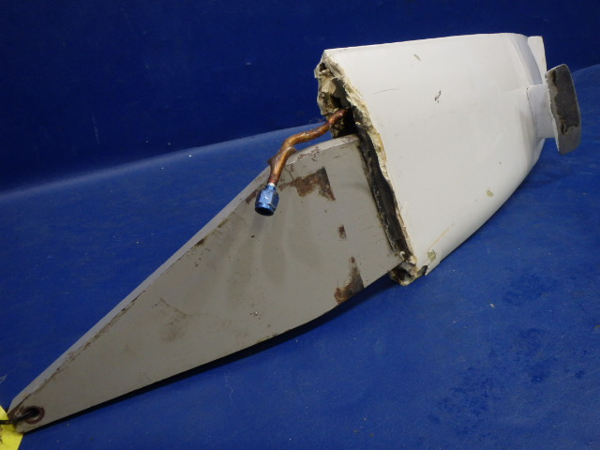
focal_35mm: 28
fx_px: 485
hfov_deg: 63.4
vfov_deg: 49.7
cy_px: 225
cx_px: 300
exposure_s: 1/30
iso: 320
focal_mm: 5
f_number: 3.9
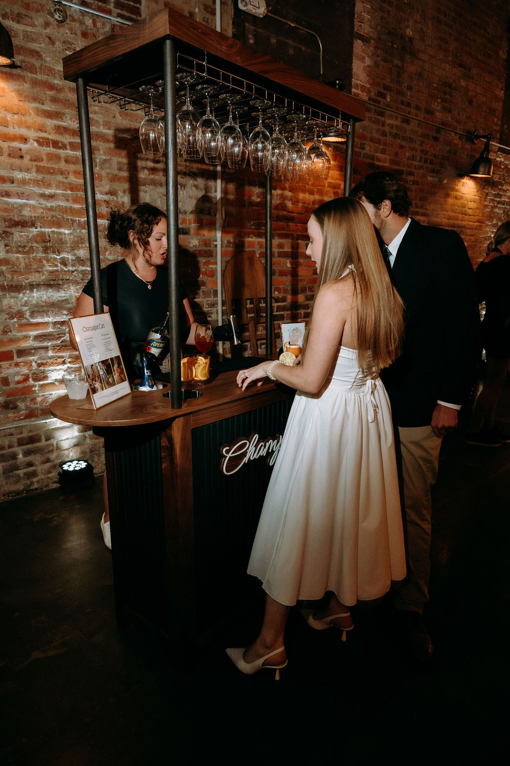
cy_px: 383
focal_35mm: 24
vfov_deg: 73.7
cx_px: 255
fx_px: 510
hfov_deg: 53.1
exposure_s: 1/125
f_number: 5.6
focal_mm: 24
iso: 2500
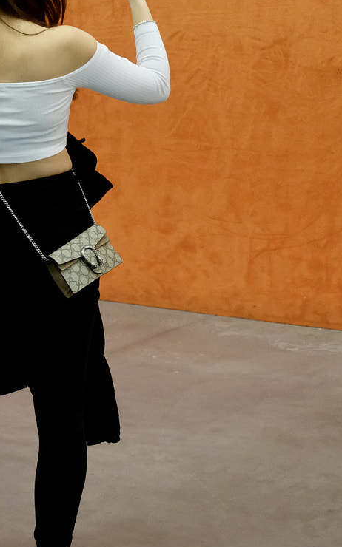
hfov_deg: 12.1
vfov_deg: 19.3
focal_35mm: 108
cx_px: 218
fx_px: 1612
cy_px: 260
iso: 3200
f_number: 4
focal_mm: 32.9
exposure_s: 1/45
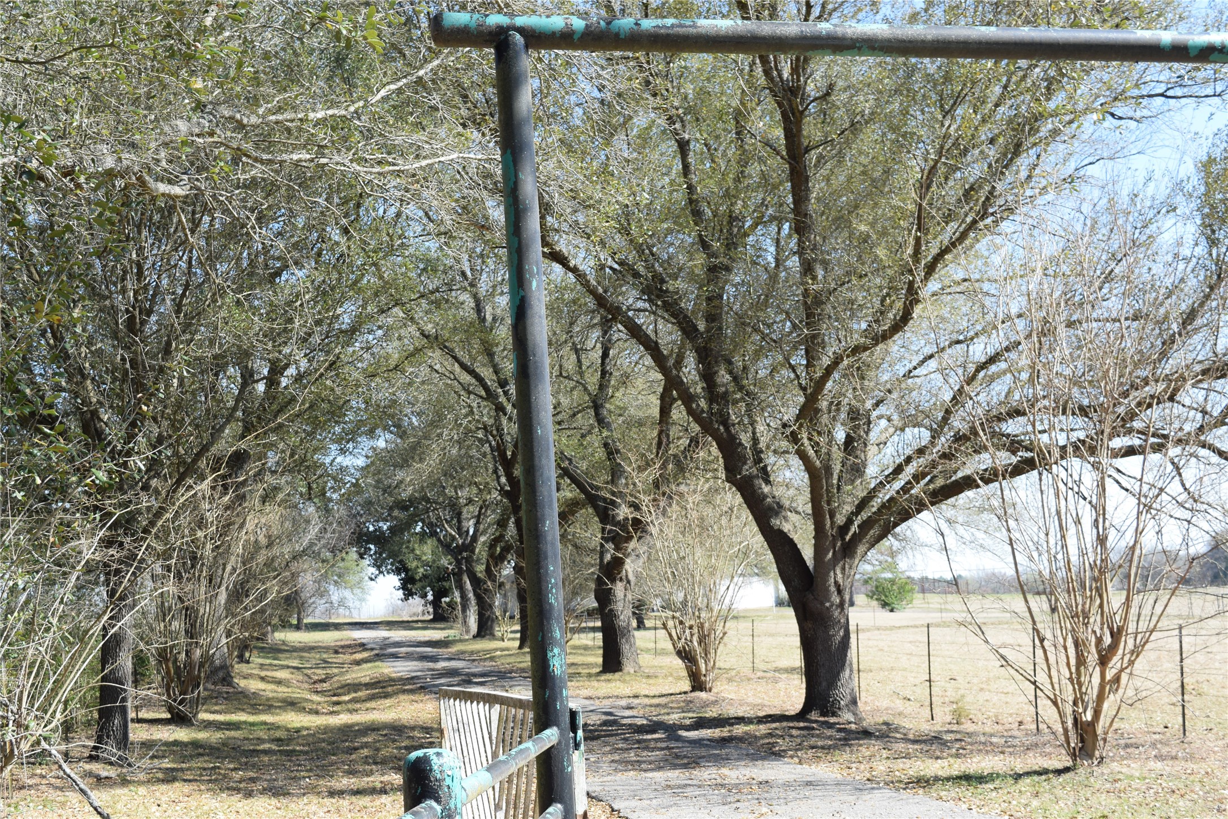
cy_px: 410
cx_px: 614
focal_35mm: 46
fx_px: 1586
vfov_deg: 28.9
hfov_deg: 42.3
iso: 220
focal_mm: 31
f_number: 8
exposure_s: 1/250
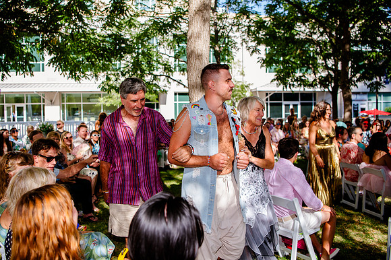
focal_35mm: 29
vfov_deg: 44.5
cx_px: 177
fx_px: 318
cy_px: 123
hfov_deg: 63.1
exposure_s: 1/800
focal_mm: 26
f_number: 2.8
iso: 200
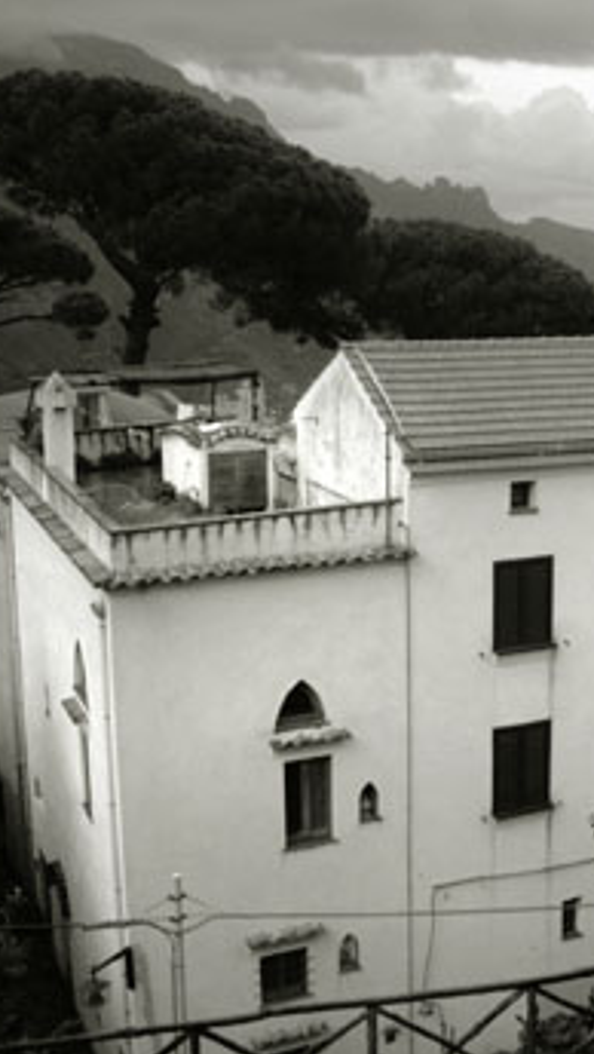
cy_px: 504
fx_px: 1425
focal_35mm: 51
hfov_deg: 22.7
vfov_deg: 40.6
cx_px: 585
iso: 200
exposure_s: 1/10
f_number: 3.5
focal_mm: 18
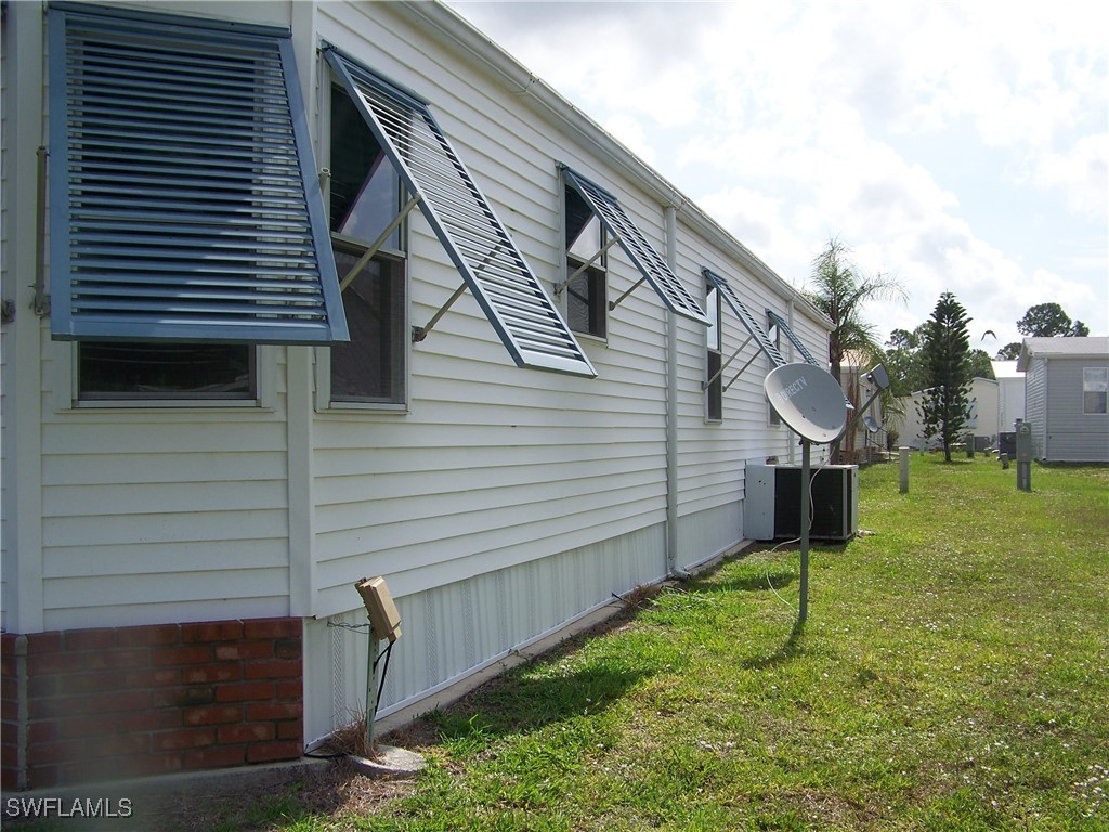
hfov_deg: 51.4
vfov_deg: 39.7
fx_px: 1153
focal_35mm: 36
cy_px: 416
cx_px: 554
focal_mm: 5.85
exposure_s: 1/500
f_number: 4
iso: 64
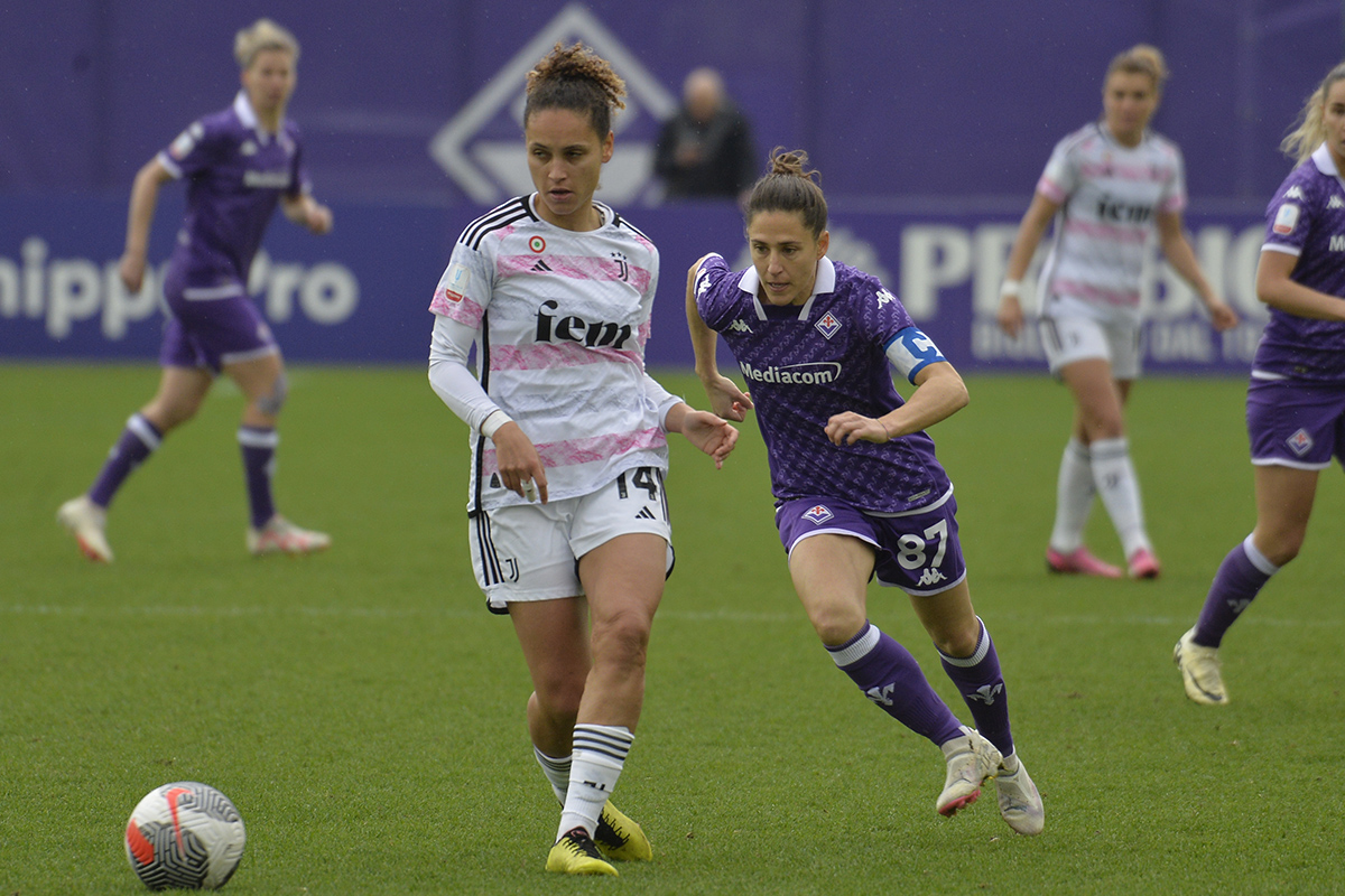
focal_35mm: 390
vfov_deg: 3.5
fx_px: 14570
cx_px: 672
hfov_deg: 5.3
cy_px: 448
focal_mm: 390
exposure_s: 1/1000
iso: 1250
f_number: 5.6
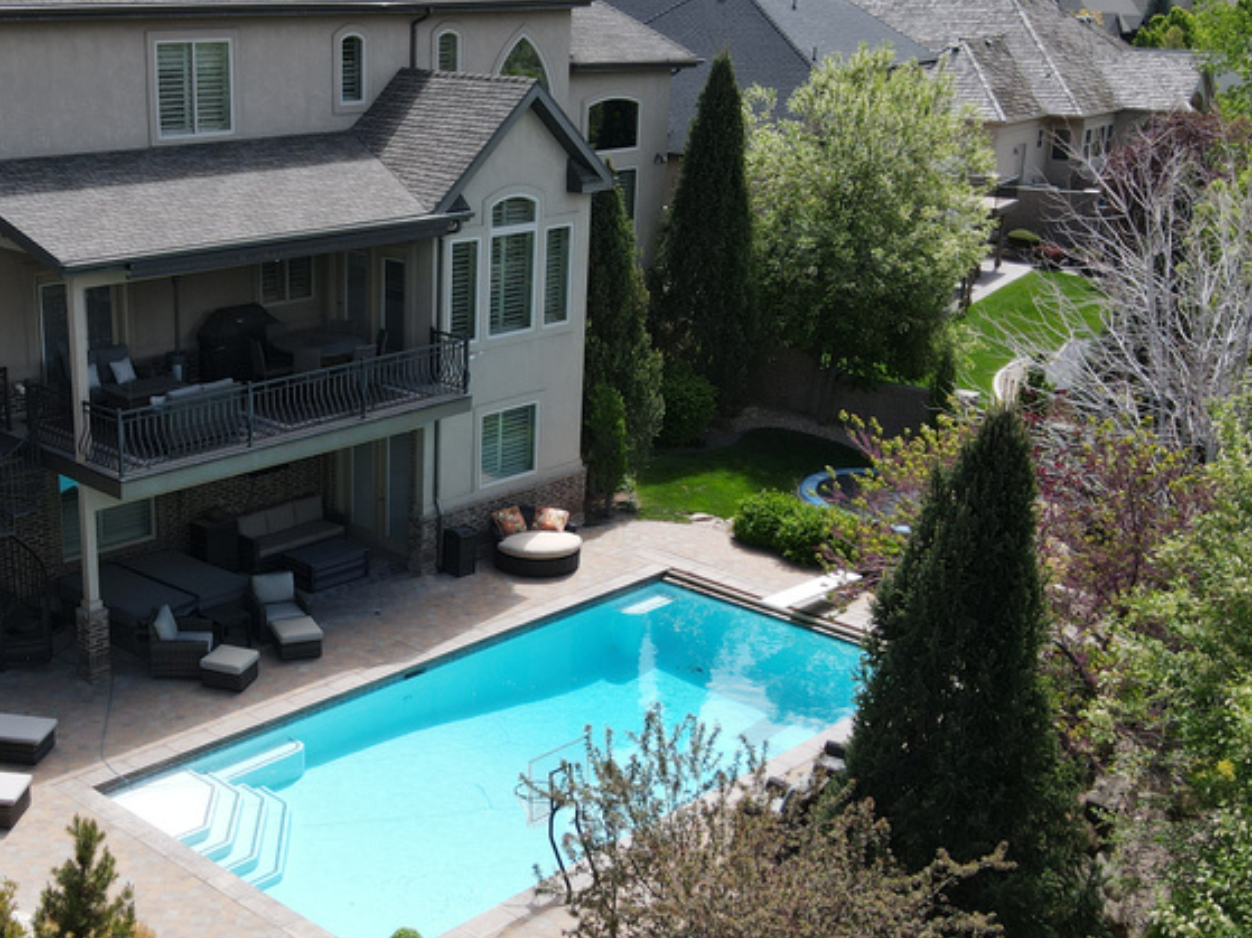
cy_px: 524
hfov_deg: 42.4
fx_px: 1591
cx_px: 426
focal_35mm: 44
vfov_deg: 32.8
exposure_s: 1/400
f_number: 2.8
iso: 100
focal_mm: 4.5
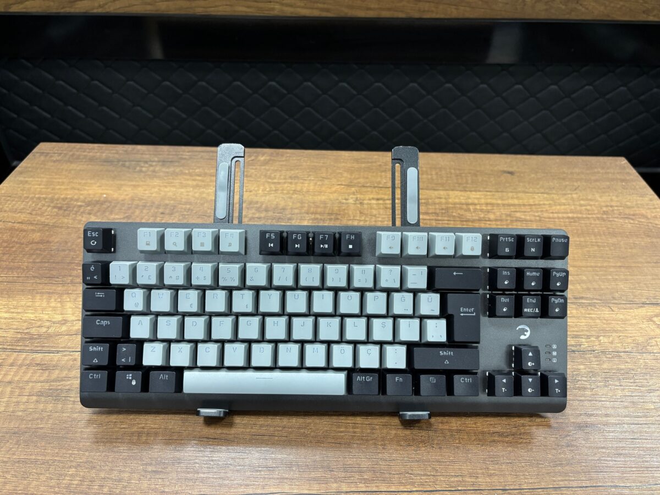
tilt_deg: -39.4
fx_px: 496
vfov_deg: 53.1
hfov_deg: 67.3
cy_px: 248
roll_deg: -1.9
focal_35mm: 26
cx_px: 330
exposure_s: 1/50
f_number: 1.6
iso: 160
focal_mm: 5.96
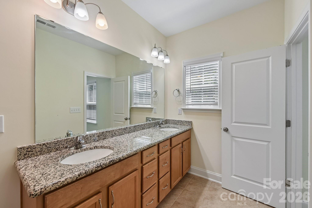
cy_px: 104
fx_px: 130
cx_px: 156
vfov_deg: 77.3
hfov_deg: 100.4
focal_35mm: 15
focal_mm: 15
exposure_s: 1/30
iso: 200
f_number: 11
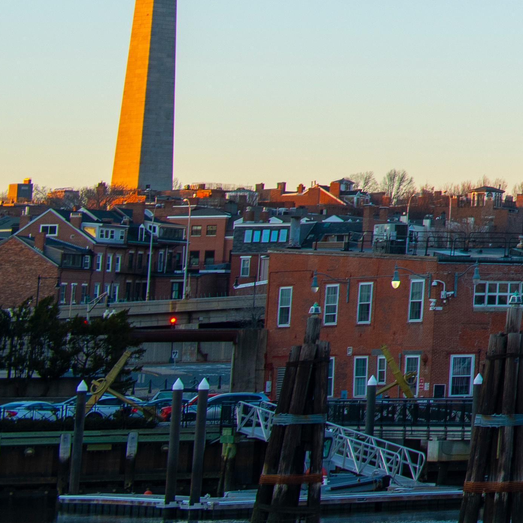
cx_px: 1478
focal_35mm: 176
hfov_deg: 8.6
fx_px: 3008
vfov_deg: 9.7
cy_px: -224
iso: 80
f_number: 5.6
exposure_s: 1/50
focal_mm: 35
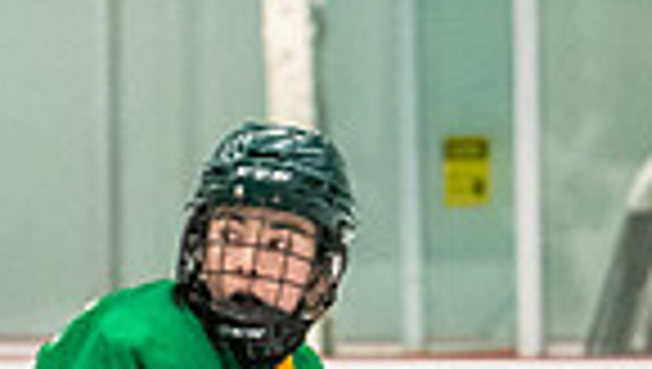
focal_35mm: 674
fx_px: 11667
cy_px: 837
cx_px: 163
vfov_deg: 1.8
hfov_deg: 3.2
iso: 3200
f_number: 2.8
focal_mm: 105
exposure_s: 1/800
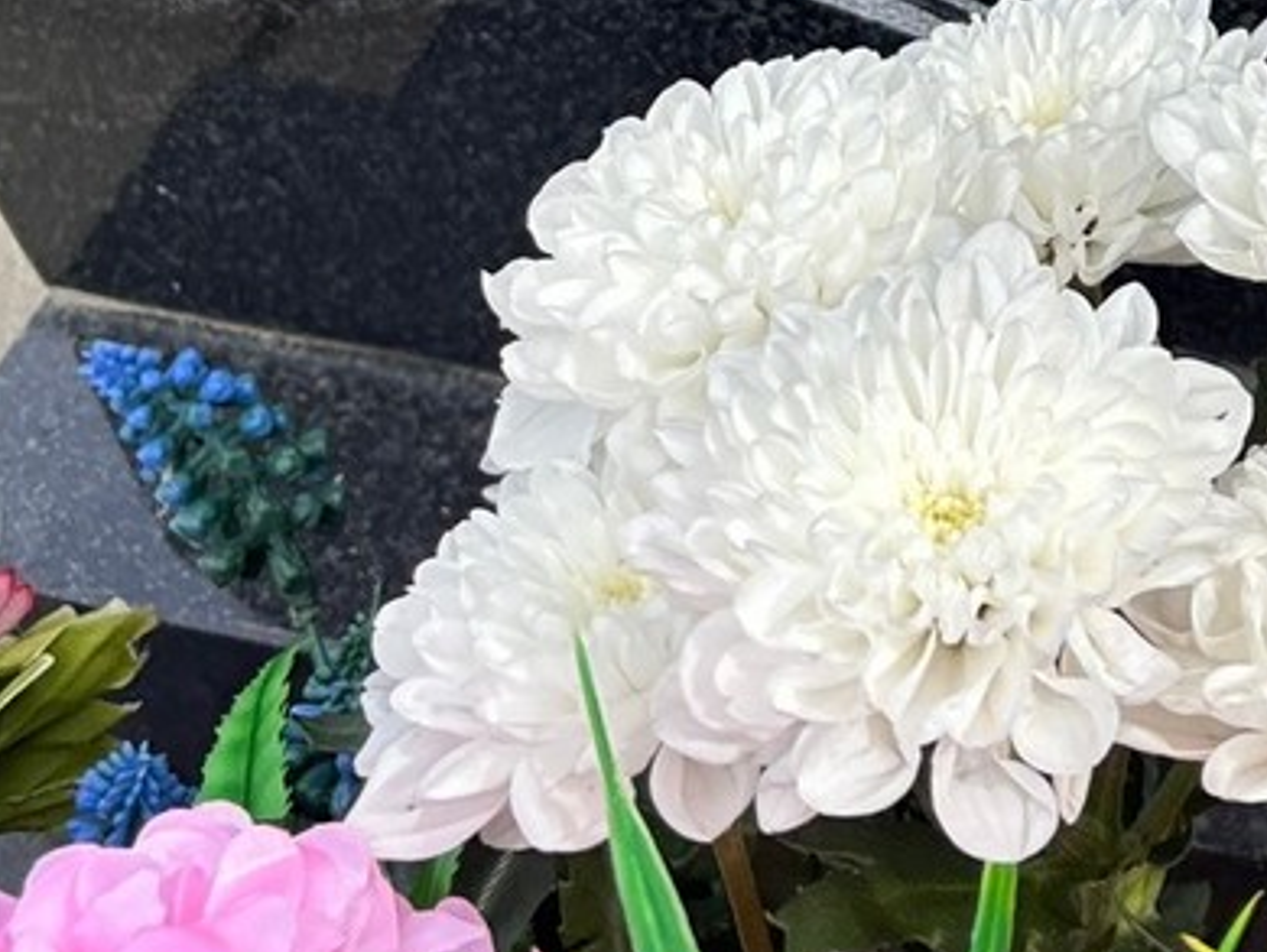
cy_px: -624
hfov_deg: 19.0
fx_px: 3516
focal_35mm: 96
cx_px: 1634
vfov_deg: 14.1
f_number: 1.6
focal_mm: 5.96
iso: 50
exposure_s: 1/787
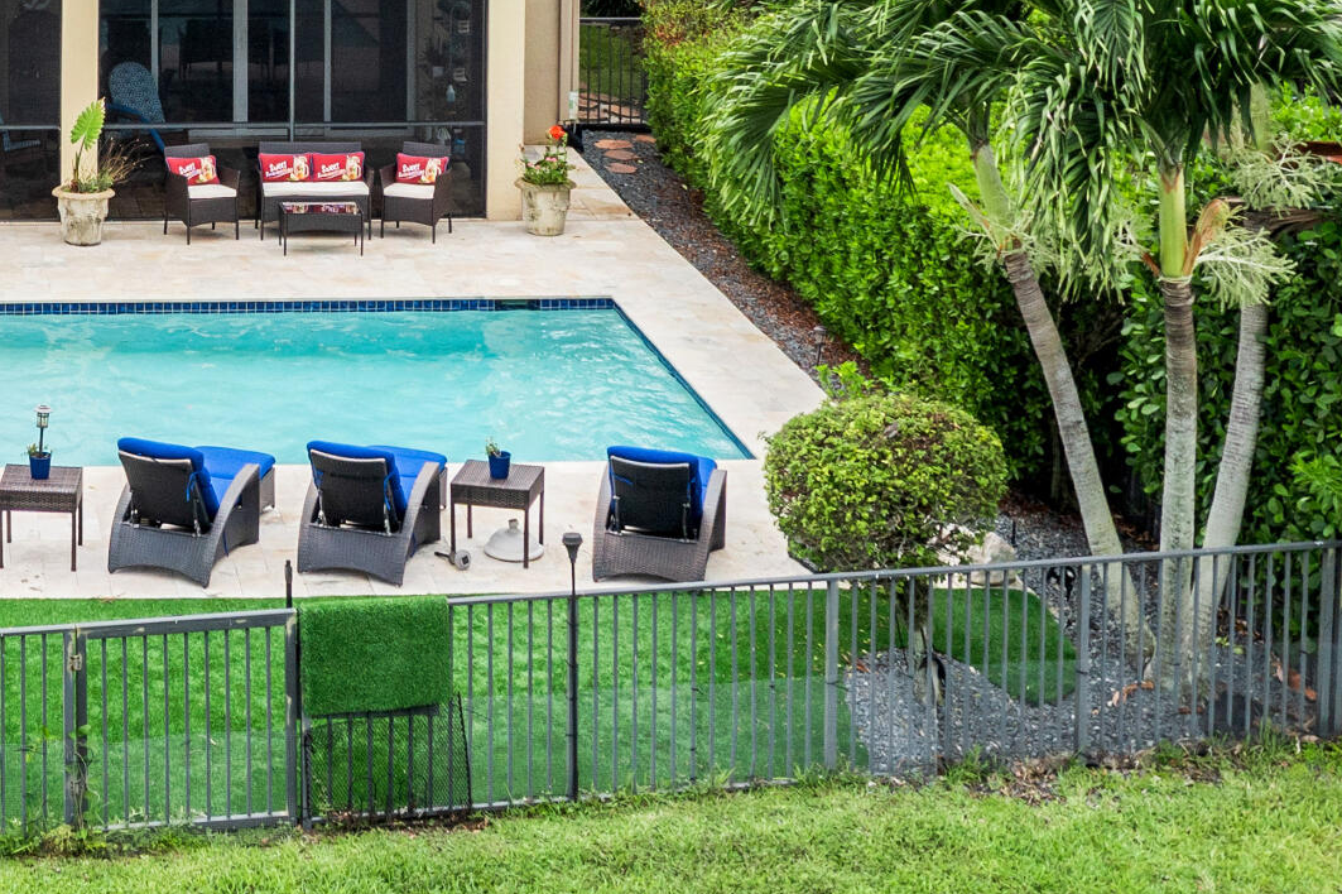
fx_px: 2944
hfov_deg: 24.4
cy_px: -64
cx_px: -35
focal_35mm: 79
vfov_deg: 16.8
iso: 100
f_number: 4
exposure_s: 1/320
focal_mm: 10.26
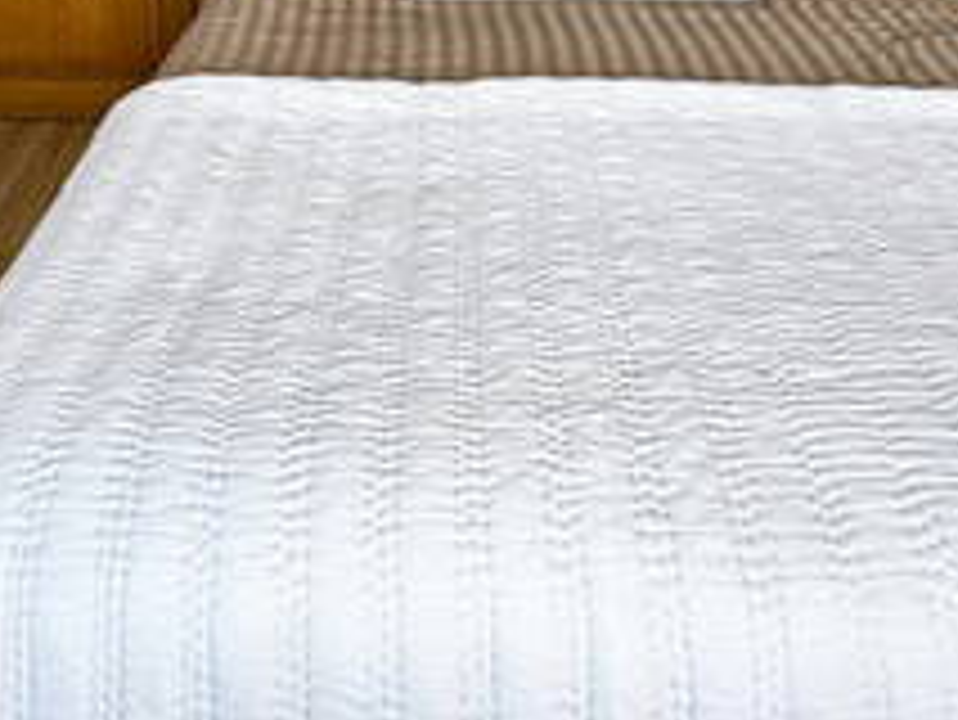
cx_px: 418
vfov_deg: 29.0
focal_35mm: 42
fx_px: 1163
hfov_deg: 44.7
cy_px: -176
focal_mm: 2.22
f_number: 2.2
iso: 50
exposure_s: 1/99
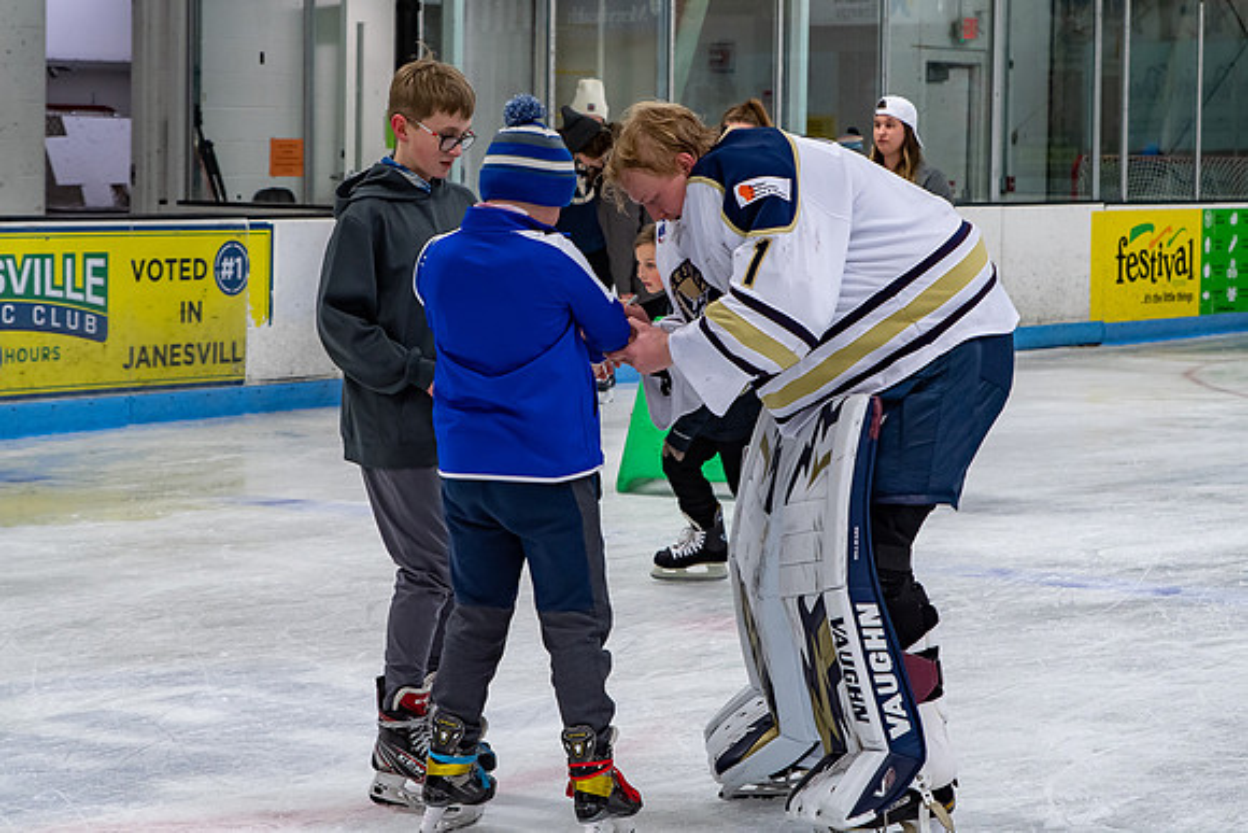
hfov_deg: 19.6
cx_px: 635
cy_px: 350
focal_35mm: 104
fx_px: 3615
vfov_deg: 13.1
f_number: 4.5
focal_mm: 60
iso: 400
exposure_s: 1/250
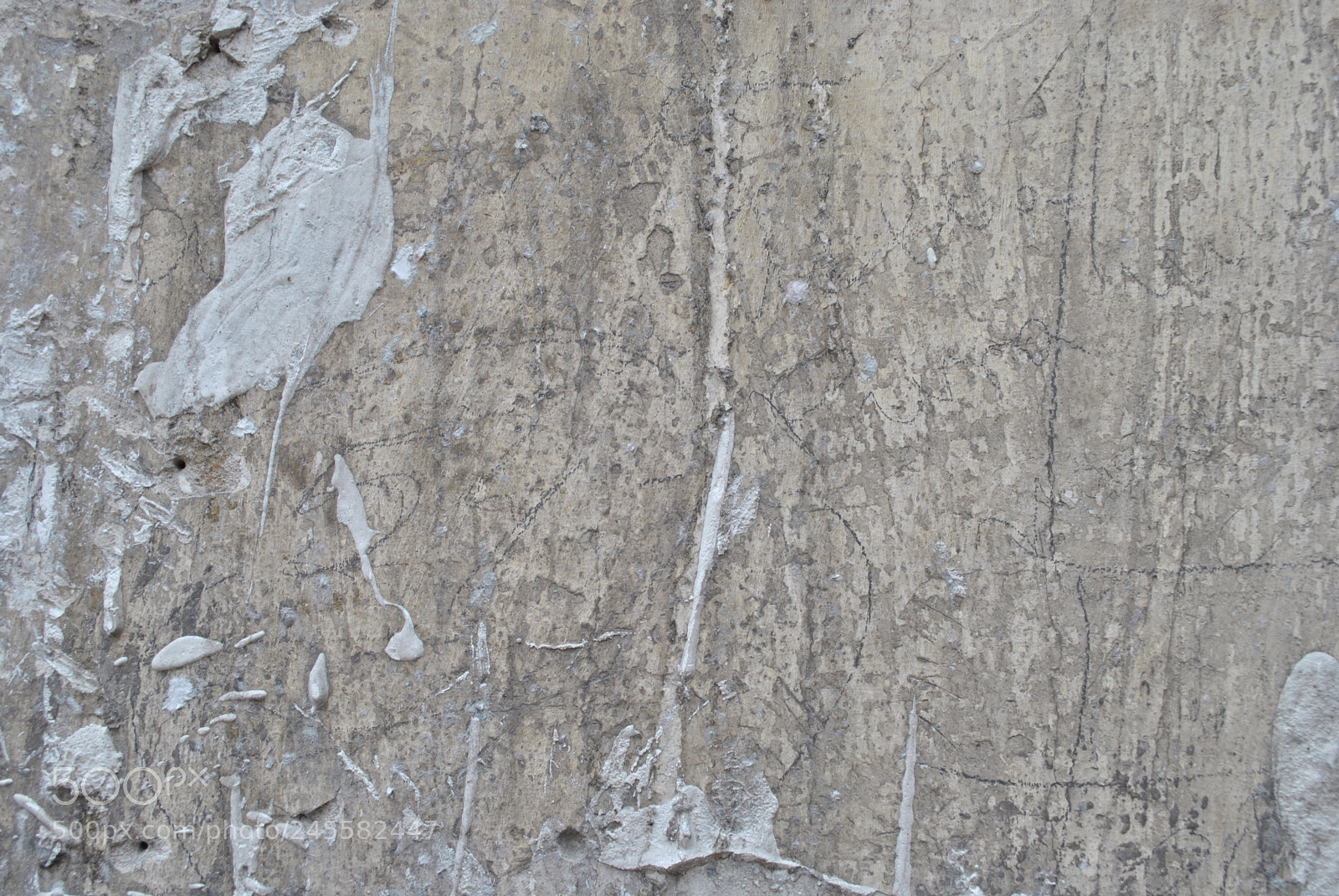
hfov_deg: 53.1
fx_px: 1341
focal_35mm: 36
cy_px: 448
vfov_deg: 37.0
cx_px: 670
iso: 100
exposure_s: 1/60
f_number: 8
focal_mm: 24
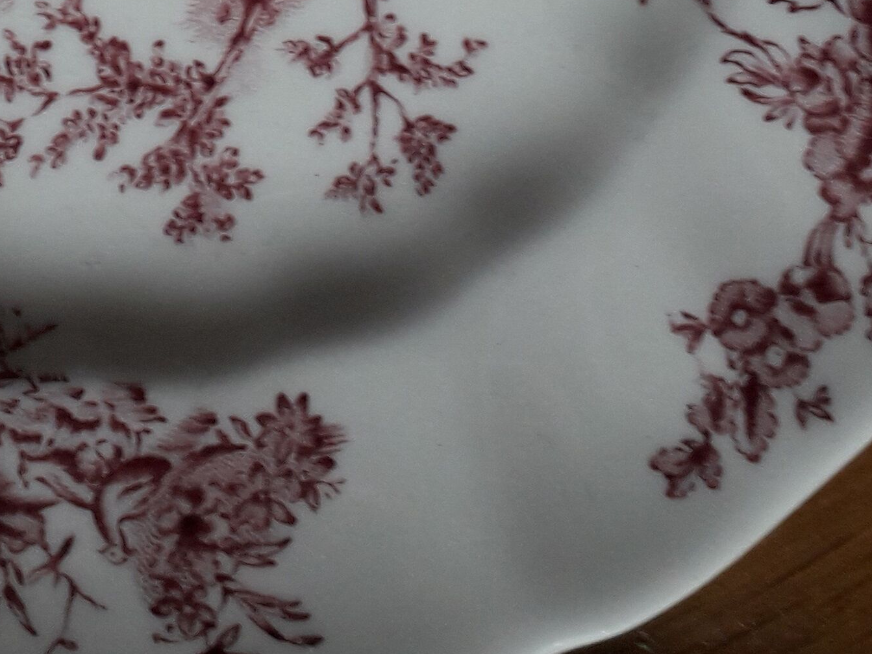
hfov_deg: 23.2
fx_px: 2091
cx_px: 158
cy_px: -303
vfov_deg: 16.3
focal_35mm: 83
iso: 40
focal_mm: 3.6
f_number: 1.9
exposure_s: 1/50
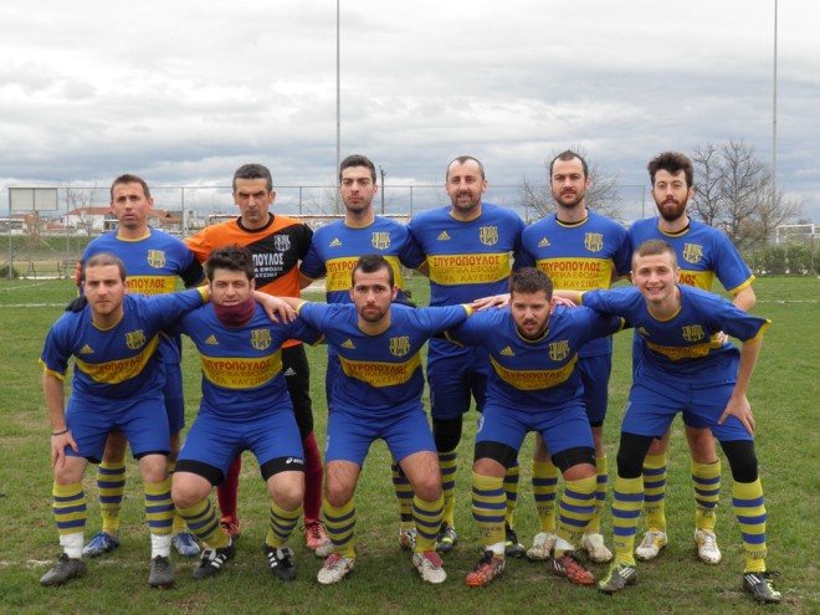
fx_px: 1161
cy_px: 308
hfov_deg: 38.9
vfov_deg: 29.7
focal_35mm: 49
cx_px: 410
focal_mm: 8.9
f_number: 5.5
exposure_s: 1/80
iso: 50
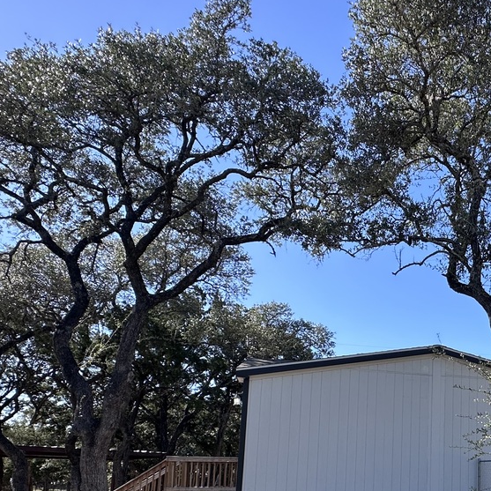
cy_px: 408
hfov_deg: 44.7
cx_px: 472
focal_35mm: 32
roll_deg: -0.2
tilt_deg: +8.6
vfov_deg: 47.6
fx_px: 514
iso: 40
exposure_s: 1/754
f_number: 2.2
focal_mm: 2.22
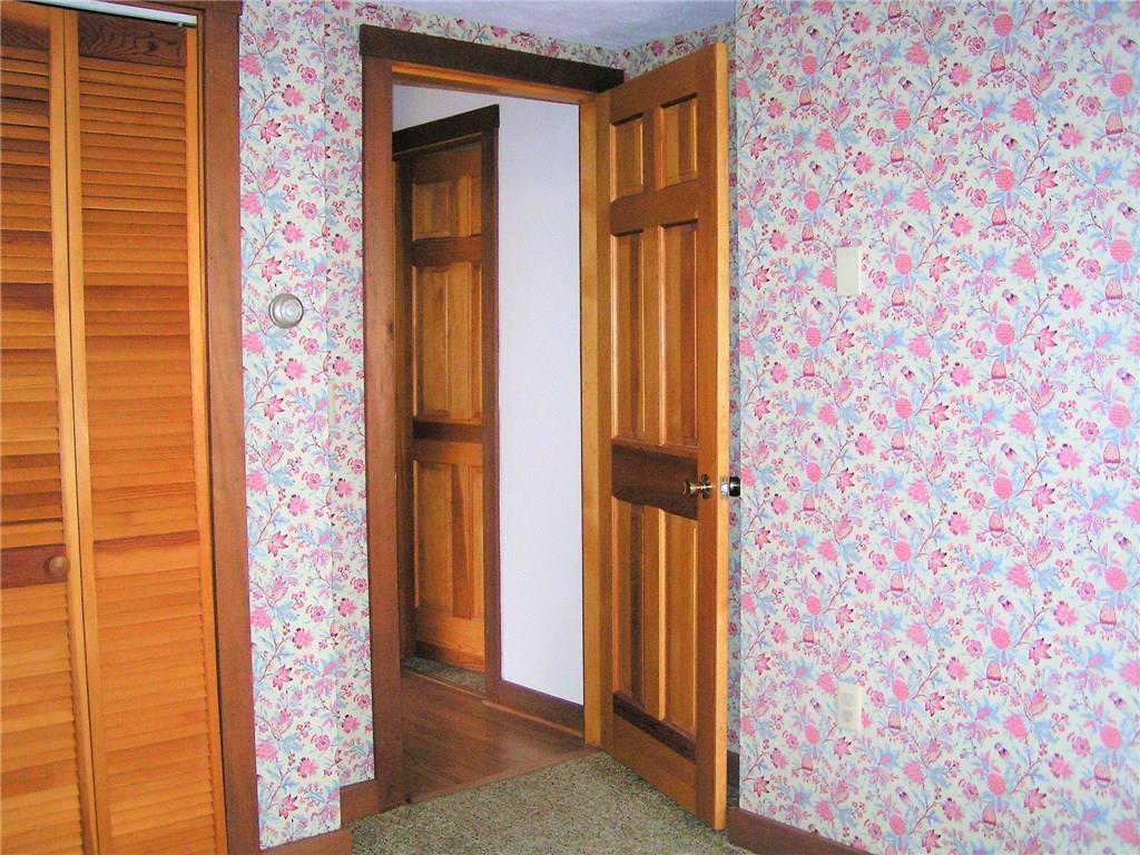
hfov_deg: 49.0
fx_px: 1251
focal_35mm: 38
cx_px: 570
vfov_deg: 37.7
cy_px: 428
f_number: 2.8
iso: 200
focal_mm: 5.8
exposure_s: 1/40
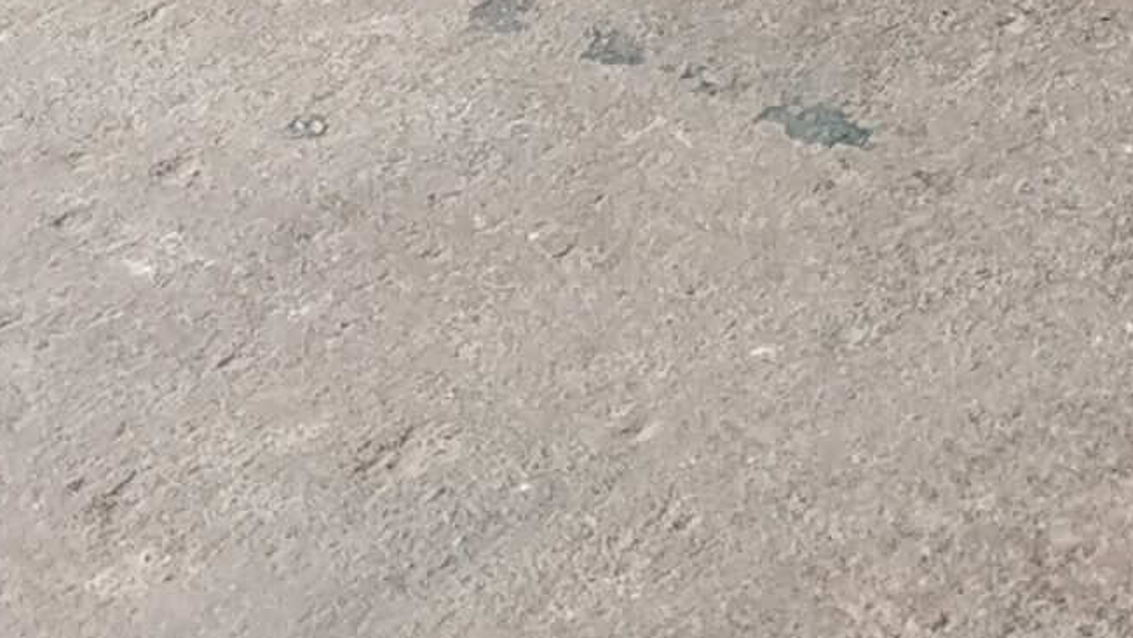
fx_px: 4958
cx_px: 2937
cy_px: -1595
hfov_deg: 10.6
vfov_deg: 6.4
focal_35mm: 165
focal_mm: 5.56
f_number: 1.6
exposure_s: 1/100
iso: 160
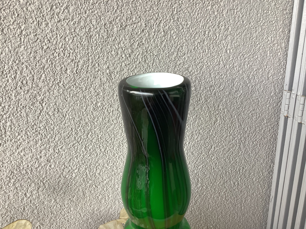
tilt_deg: -20.3
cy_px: 114
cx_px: 153
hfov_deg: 58.4
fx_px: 274
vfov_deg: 45.4
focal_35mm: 31
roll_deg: +1.7
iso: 80
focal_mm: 3.3
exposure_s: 1/50
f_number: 2.4
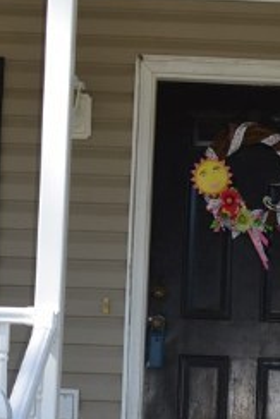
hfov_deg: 10.3
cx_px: 259
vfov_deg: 15.2
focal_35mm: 132
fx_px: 1538
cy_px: 424
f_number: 5
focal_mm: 28
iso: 100
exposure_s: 1/200
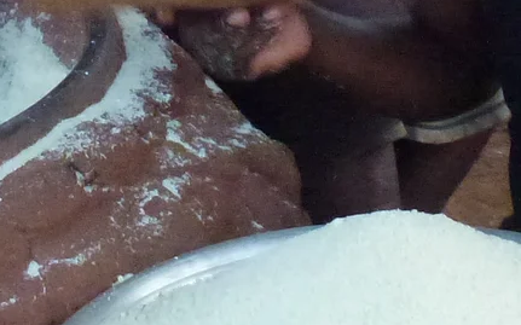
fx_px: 2413
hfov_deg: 12.2
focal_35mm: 170
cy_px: -181
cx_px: -21
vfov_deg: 7.6
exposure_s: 1/40
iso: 800
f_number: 3.7
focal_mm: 6.4
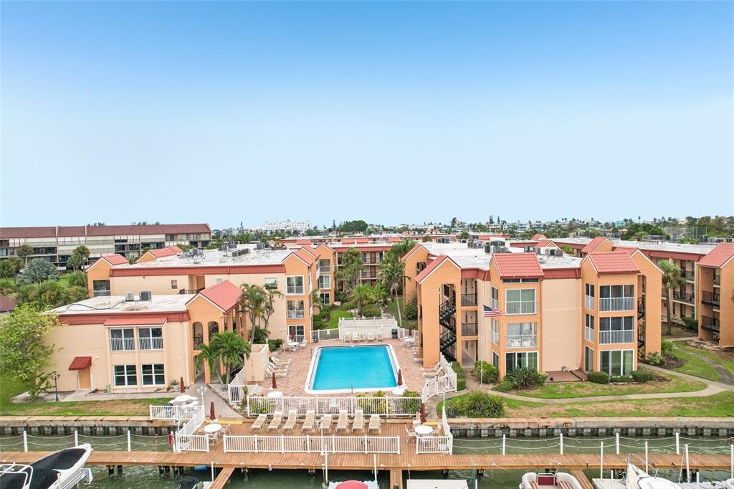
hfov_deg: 78.6
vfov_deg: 57.2
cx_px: 367
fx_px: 448
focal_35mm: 22
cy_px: 244
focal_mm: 8.4
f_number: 2.8
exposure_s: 1/1000
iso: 400
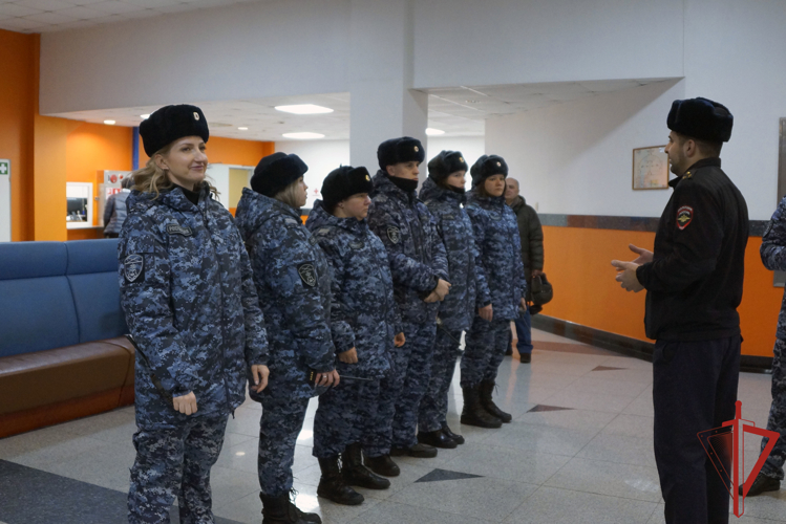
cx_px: 393
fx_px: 830
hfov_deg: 50.7
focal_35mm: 38
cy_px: 262
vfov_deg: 35.1
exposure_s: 1/80
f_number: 3.5
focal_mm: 18
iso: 1000
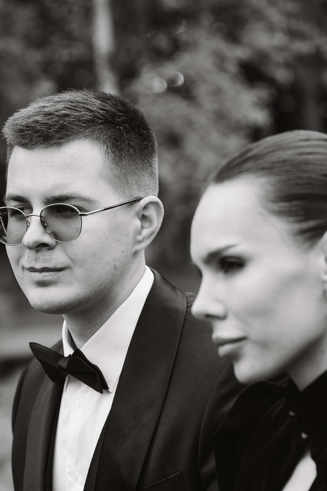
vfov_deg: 12.4
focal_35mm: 166
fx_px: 2261
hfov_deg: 8.3
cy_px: 345
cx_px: 191
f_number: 2.8
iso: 80
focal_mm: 70
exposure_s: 1/400
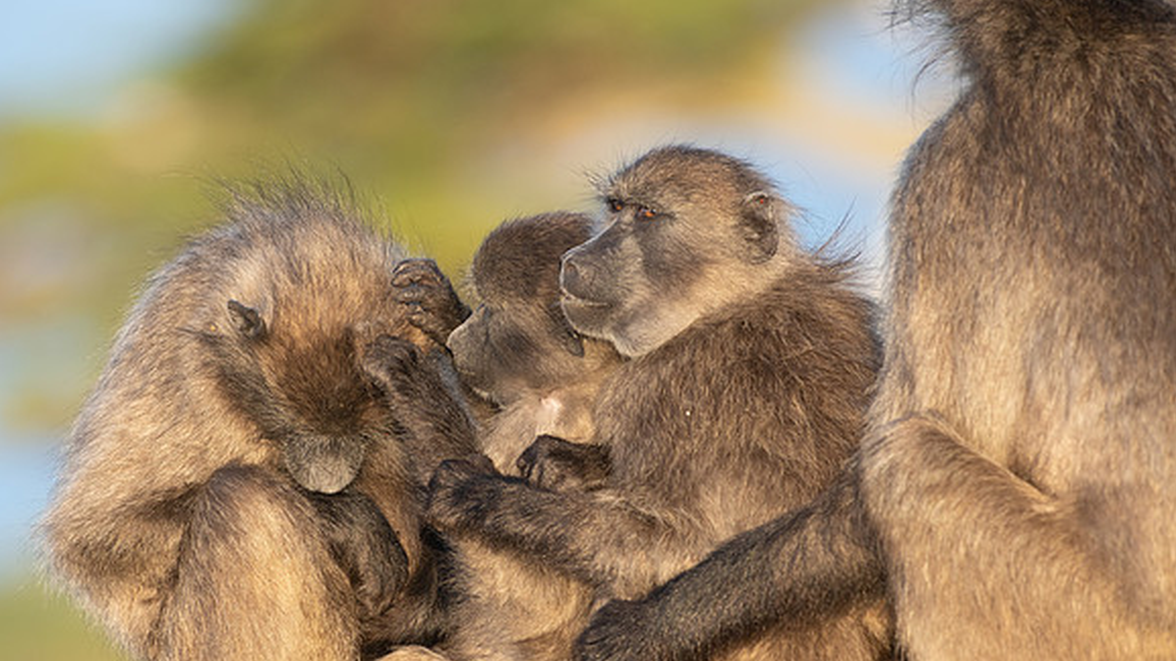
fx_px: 19675
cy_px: 375
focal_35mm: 631
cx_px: 588
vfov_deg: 1.9
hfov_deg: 3.4
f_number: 11
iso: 800
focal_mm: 600
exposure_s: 1/400
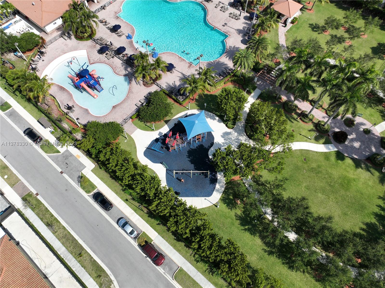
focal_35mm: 24
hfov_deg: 71.6
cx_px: 192
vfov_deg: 56.8
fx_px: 267
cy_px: 144
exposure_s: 1/2000
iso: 100
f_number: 2.8
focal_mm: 12.29
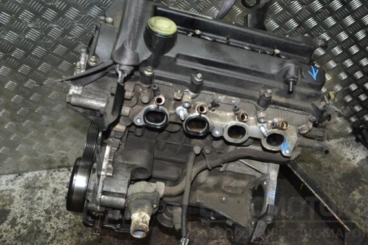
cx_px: 188
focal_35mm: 38
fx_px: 389
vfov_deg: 35.1
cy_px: 120
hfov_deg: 50.7
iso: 3200
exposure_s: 1/60
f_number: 7.1
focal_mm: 24
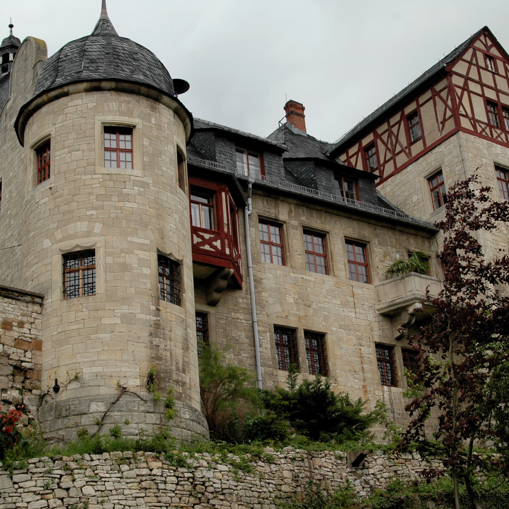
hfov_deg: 26.1
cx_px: 299
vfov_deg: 26.1
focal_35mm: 66
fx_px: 1098
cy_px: 253
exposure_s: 1/250
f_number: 8
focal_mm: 34
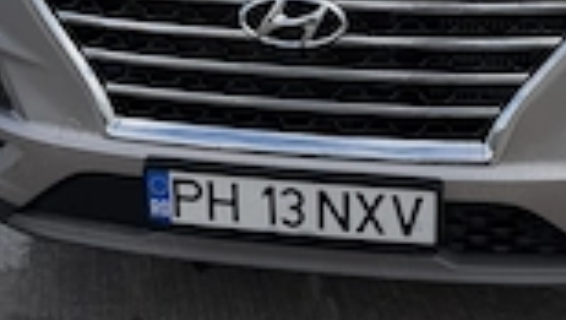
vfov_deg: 17.2
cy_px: -26
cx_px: 364
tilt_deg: -14.0
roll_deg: -1.8
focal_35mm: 68
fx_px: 1022
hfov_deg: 30.8
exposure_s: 1/3953
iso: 80
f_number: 1.78
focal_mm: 6.76
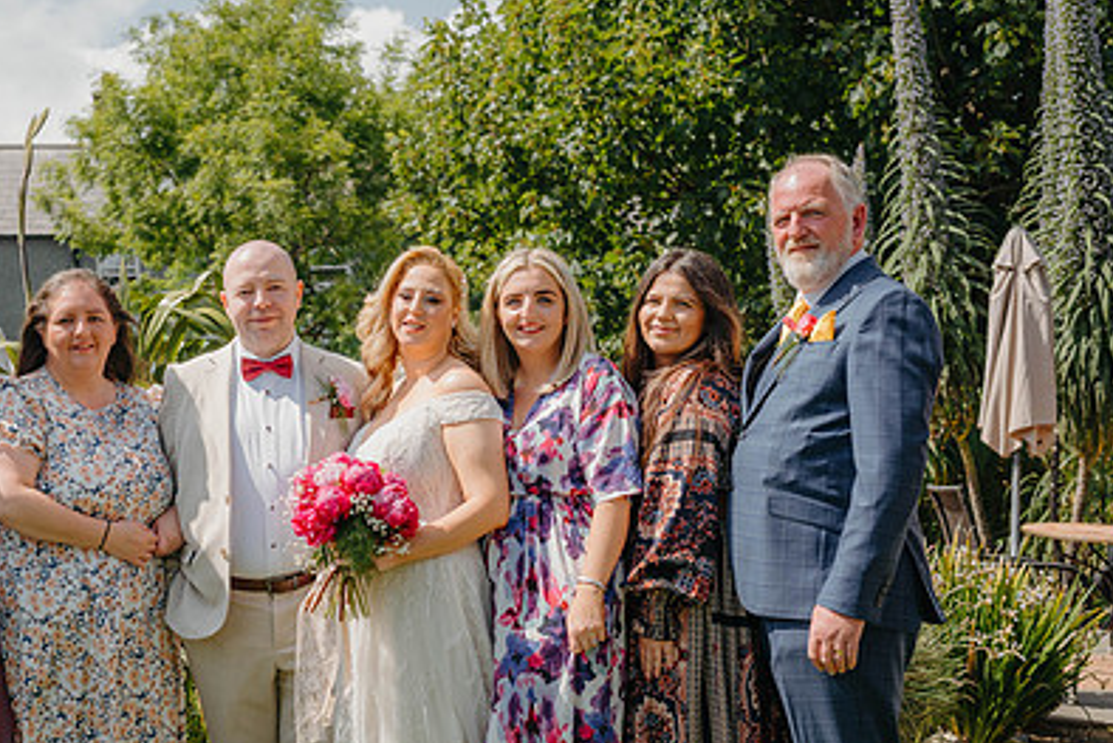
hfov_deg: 37.0
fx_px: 1639
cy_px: 510
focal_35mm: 53
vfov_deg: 25.4
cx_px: 340
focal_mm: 35
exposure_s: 1/1250
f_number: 3.5
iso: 100
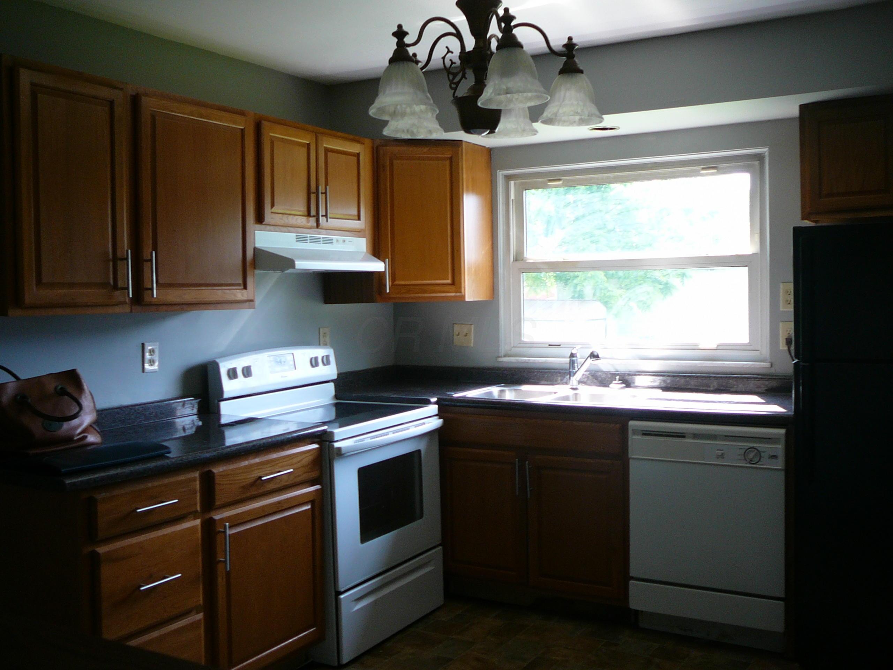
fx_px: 903
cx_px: 446
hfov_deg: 52.6
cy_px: 335
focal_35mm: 35
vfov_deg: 40.7
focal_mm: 5.2
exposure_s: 1/40
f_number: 2.8
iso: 80
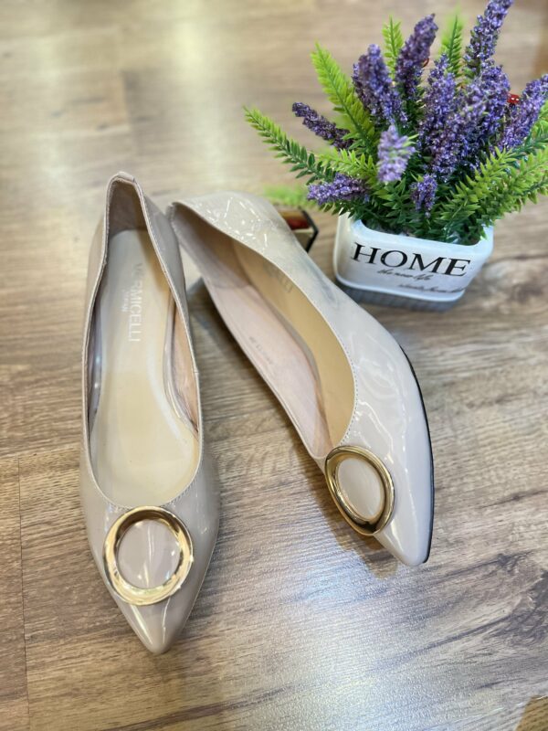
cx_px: 274
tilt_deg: -65.5
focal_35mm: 26
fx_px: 549
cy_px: 366
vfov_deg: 67.3
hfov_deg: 53.1
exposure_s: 1/33
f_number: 1.6
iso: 400
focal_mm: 5.1
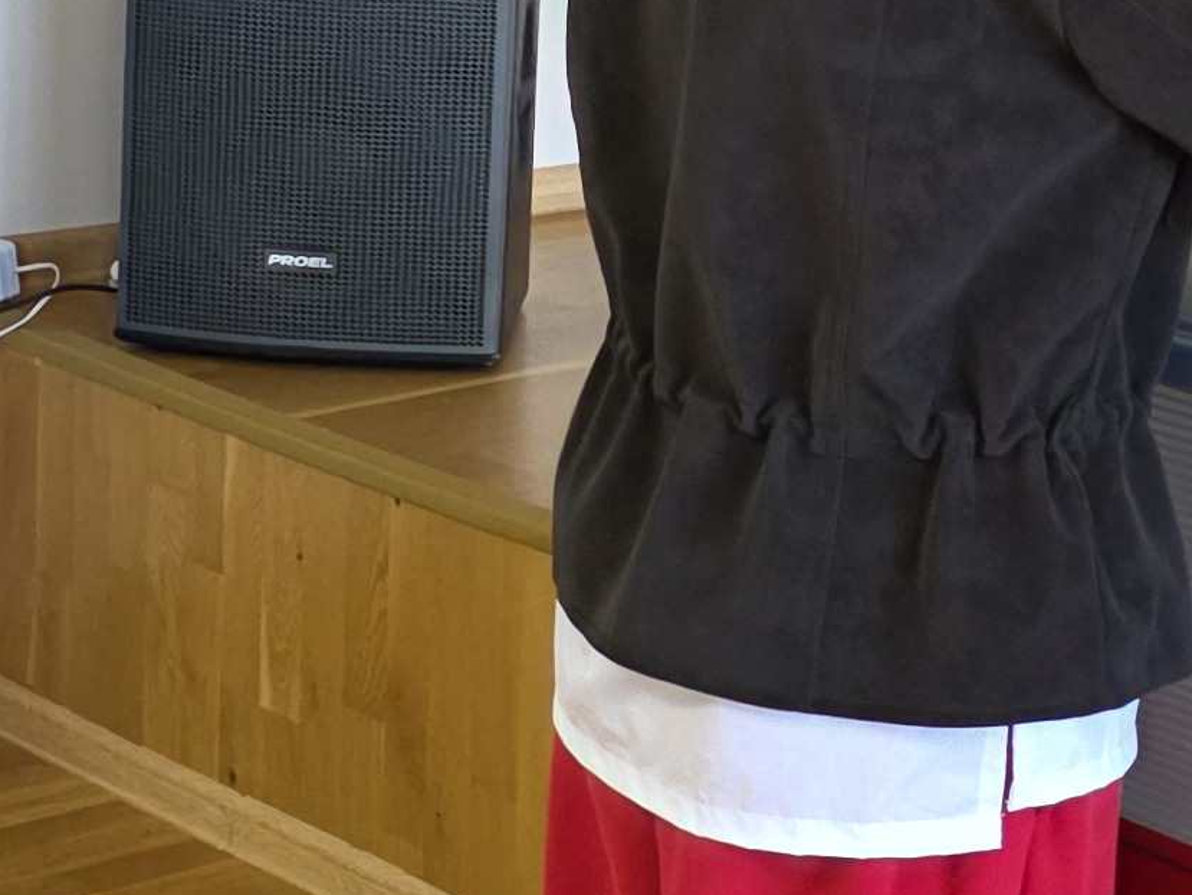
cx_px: 1262
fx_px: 3823
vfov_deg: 13.1
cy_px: -83
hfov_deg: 17.2
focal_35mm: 111
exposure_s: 1/100
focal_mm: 6.3
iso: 400
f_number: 1.7
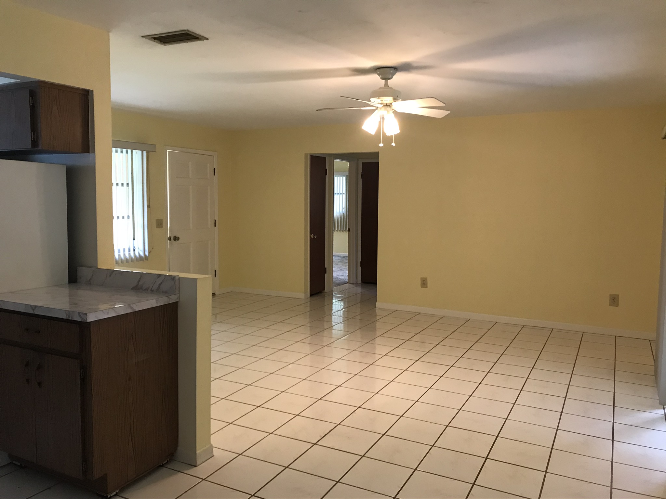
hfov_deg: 63.4
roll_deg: -0.1
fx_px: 539
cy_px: 250
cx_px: 333
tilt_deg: -5.4
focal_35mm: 28
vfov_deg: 49.7
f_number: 1.8
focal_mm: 3.99
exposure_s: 1/15
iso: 40
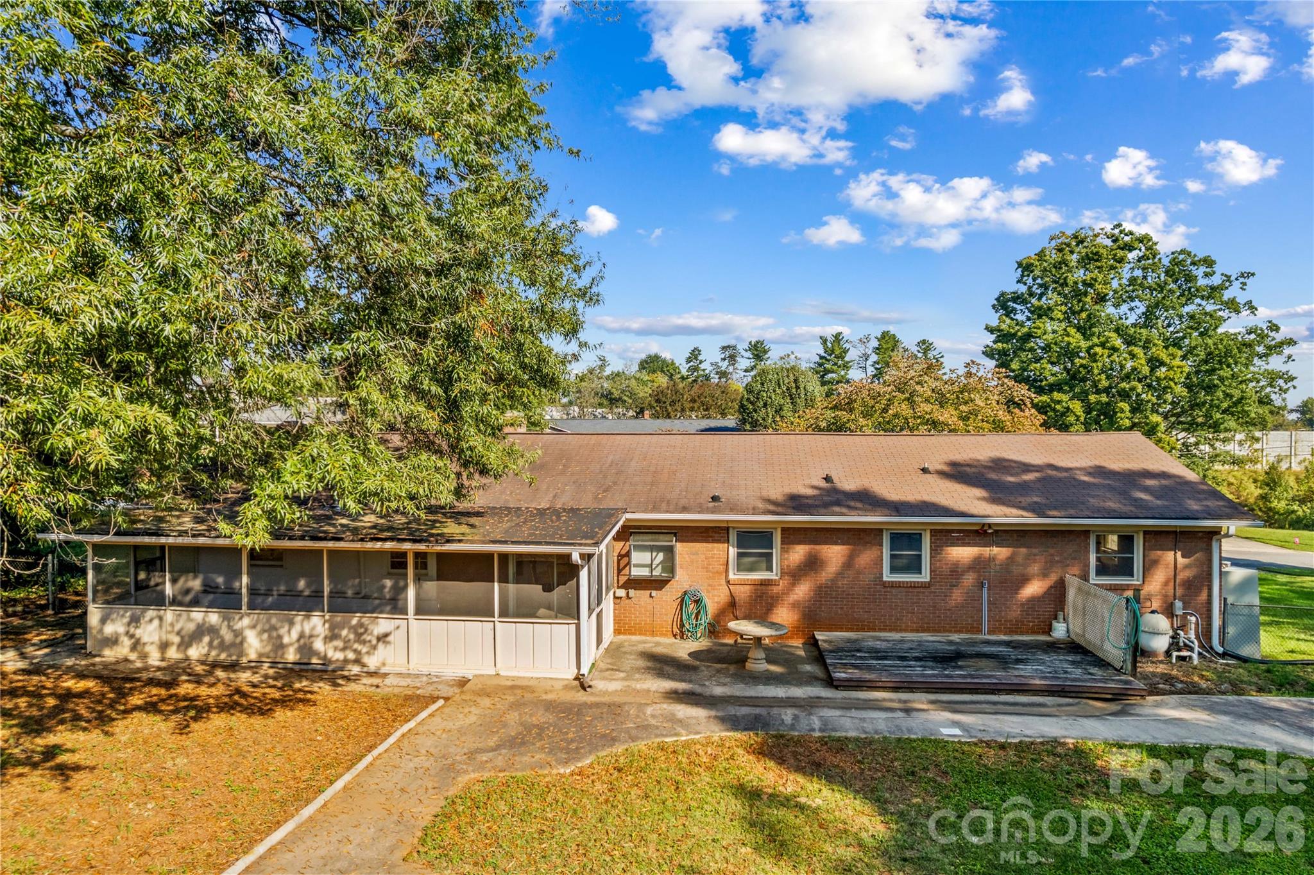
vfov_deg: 57.2
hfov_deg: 78.6
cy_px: 438
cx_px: 657
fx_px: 803
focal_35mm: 22
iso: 100
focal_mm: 8.38
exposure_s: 1/640
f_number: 2.8
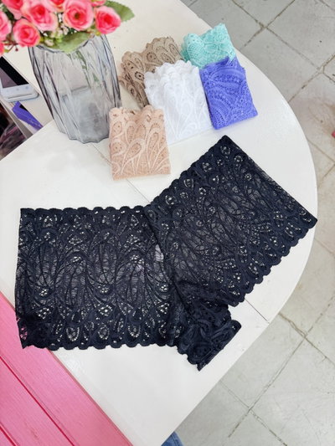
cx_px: 168
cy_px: 223
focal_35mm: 24
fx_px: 310
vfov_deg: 71.6
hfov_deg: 56.8
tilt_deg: -76.4
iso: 200
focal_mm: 6.76
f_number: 1.78
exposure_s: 1/100
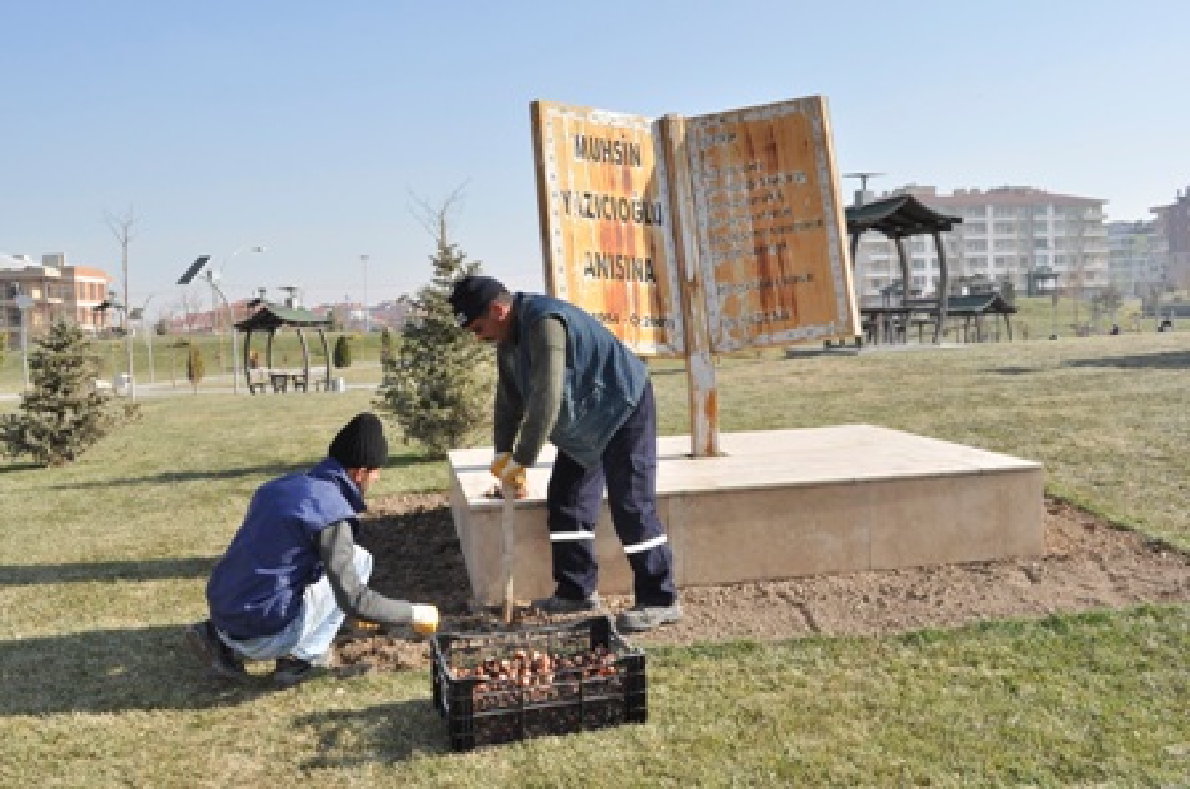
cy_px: 394
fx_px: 1188
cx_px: 595
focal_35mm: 36
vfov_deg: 36.7
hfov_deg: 53.2
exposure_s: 1/200
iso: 200
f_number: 10
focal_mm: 24
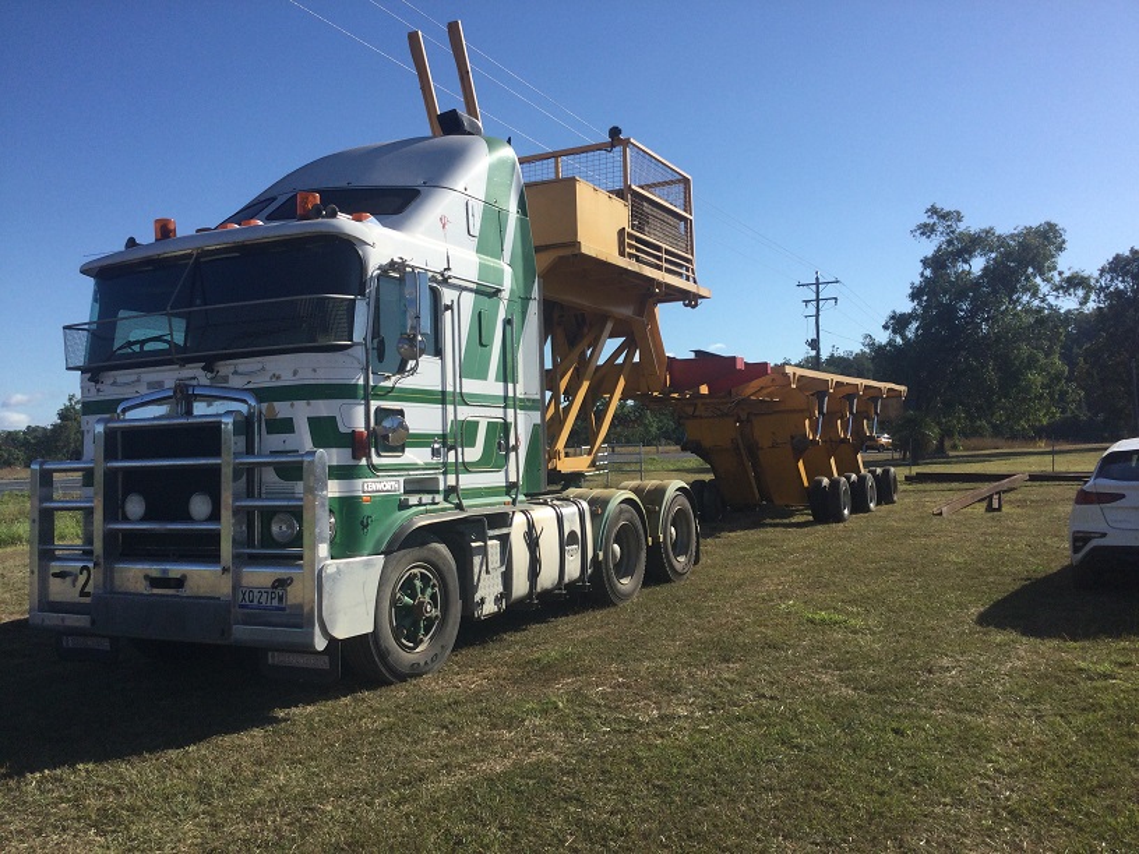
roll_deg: -0.8
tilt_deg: -0.3
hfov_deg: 58.4
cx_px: 570
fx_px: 1020
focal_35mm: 31
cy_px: 427
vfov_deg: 45.4
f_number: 2.4
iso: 25
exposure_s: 1/1508
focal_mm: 3.3
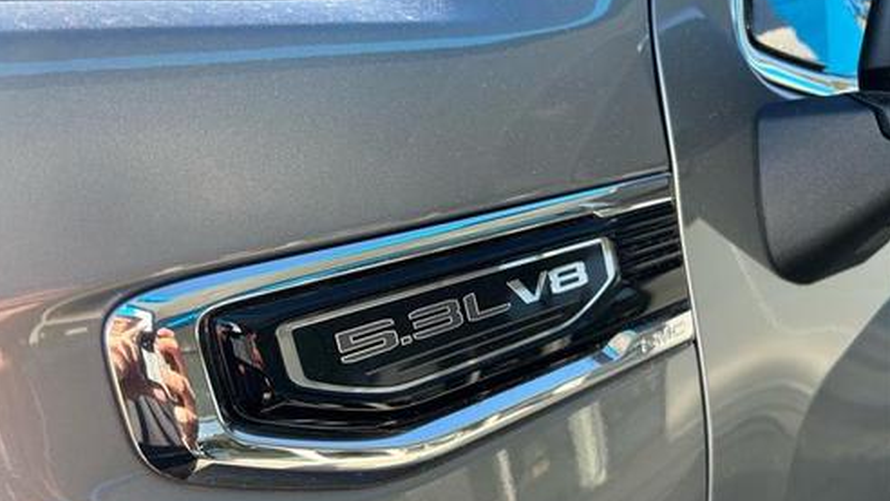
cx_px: 441
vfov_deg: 40.1
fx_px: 685
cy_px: 284
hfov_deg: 66.1
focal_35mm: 29
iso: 50
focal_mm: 5.7
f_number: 1.5
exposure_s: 1/480
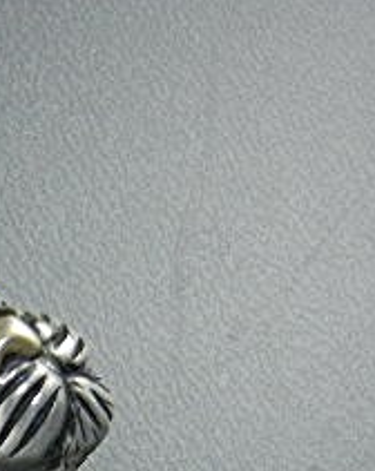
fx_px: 2435
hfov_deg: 8.5
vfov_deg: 10.9
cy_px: 529
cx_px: -315
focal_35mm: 175
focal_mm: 10.6
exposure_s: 1/30
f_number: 8
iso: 800
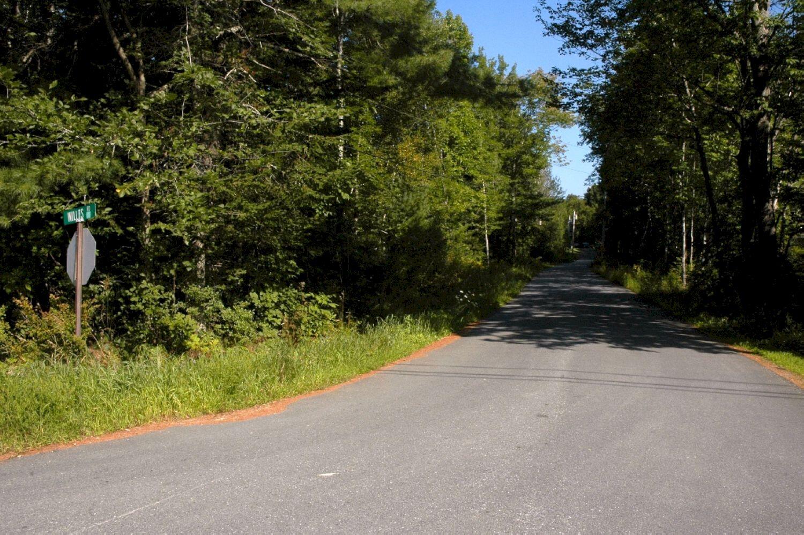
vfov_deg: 39.9
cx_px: 402
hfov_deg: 57.3
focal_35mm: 33
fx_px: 736
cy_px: 268
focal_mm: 22
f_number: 16
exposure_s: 1/250
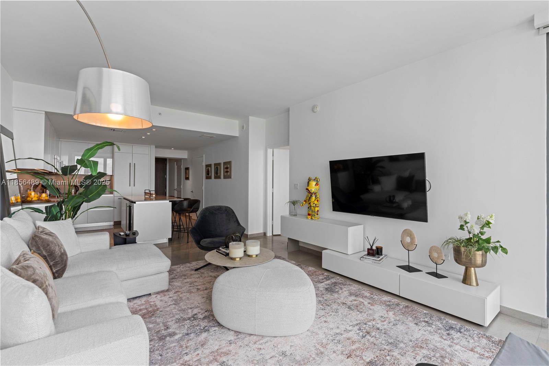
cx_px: 274
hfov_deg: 96.7
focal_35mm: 16
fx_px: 244
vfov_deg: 73.7
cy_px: 183
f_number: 5.6
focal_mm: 16
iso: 320
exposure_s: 1/30
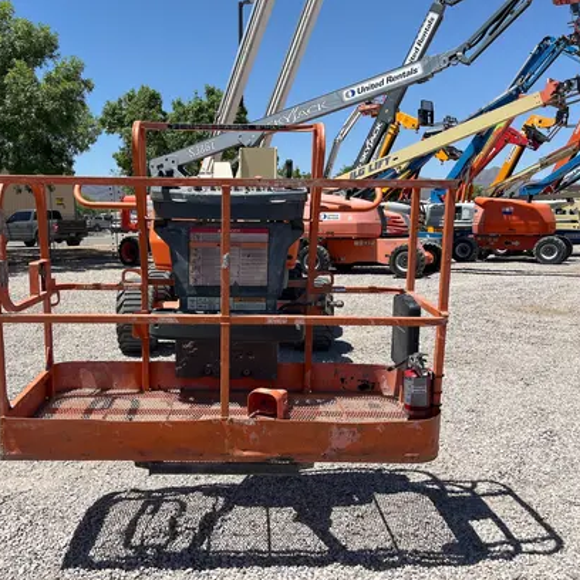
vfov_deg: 52.5
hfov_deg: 52.2
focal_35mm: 31
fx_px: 588
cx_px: 236
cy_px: 292
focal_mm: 5.1
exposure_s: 1/3876
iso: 50
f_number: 1.6
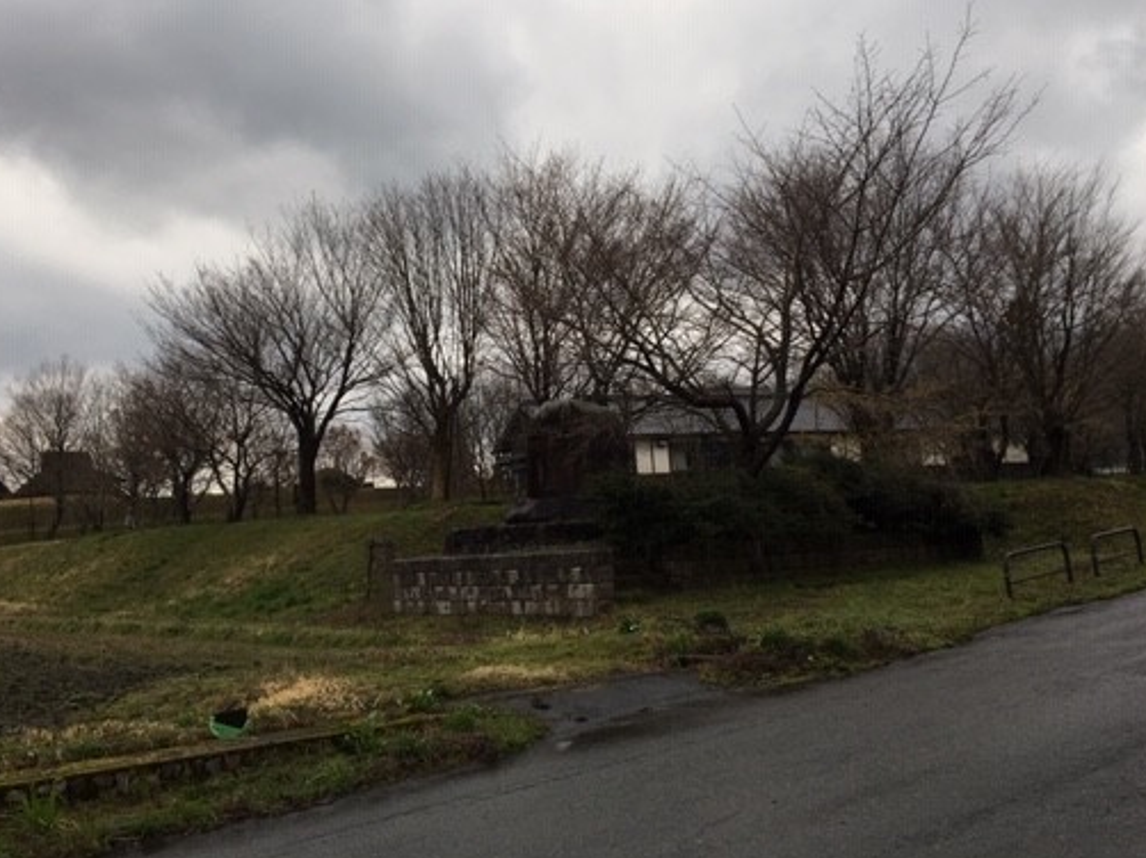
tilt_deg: +10.5
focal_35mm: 37
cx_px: 479
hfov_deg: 49.9
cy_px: 324
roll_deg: +2.5
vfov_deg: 38.4
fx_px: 1224
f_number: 2.2
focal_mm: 4.15
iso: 25
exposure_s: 1/120
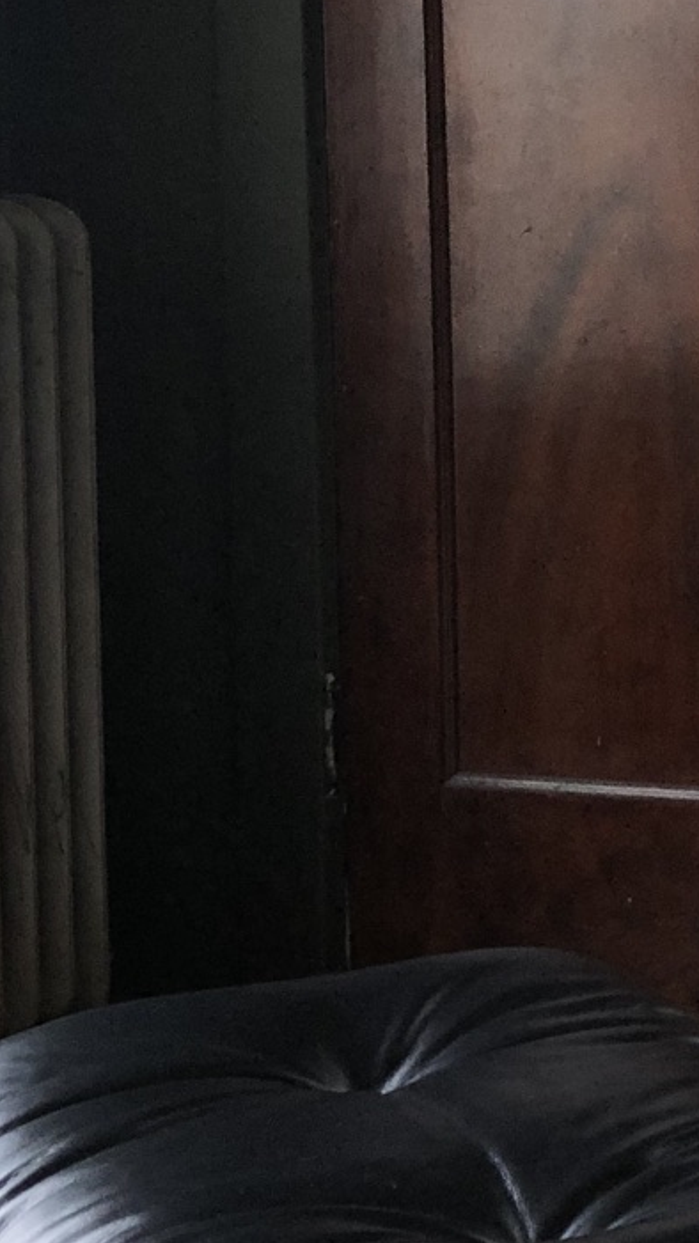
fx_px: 2868
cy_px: 364
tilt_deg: -3.0
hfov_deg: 13.1
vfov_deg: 24.3
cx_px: 1043
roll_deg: -0.2
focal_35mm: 87
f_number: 1.8
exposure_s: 1/30
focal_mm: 4
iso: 32
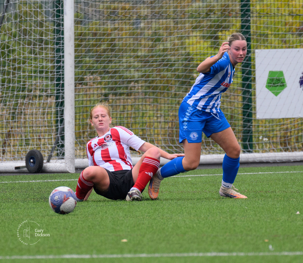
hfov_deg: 2.2
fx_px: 8012
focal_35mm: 864
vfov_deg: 1.9
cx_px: 144
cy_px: 161
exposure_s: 1/1250
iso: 1000
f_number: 5.6
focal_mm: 360
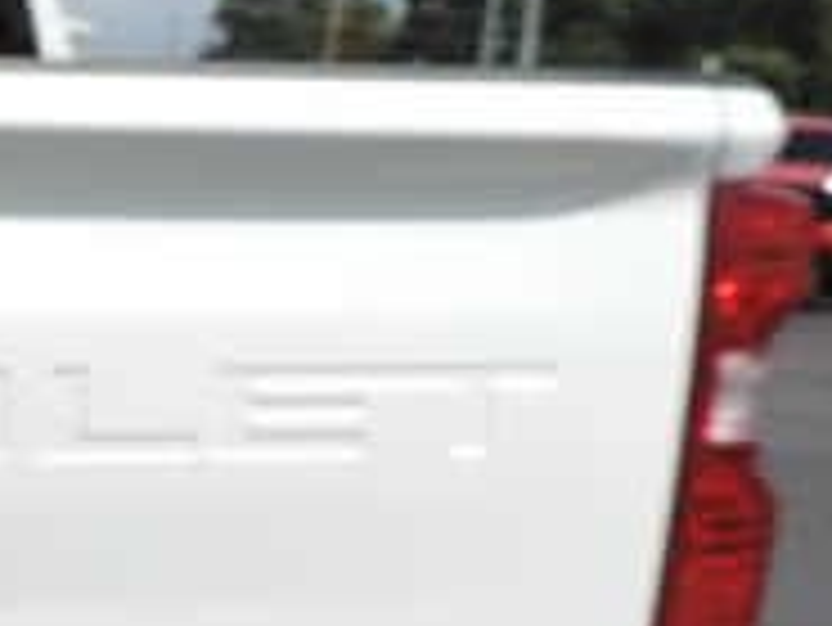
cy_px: 658
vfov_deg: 17.3
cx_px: -270
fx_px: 1996
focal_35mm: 83
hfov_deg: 21.2
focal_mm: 4.3
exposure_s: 1/1600
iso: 80
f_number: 3.3
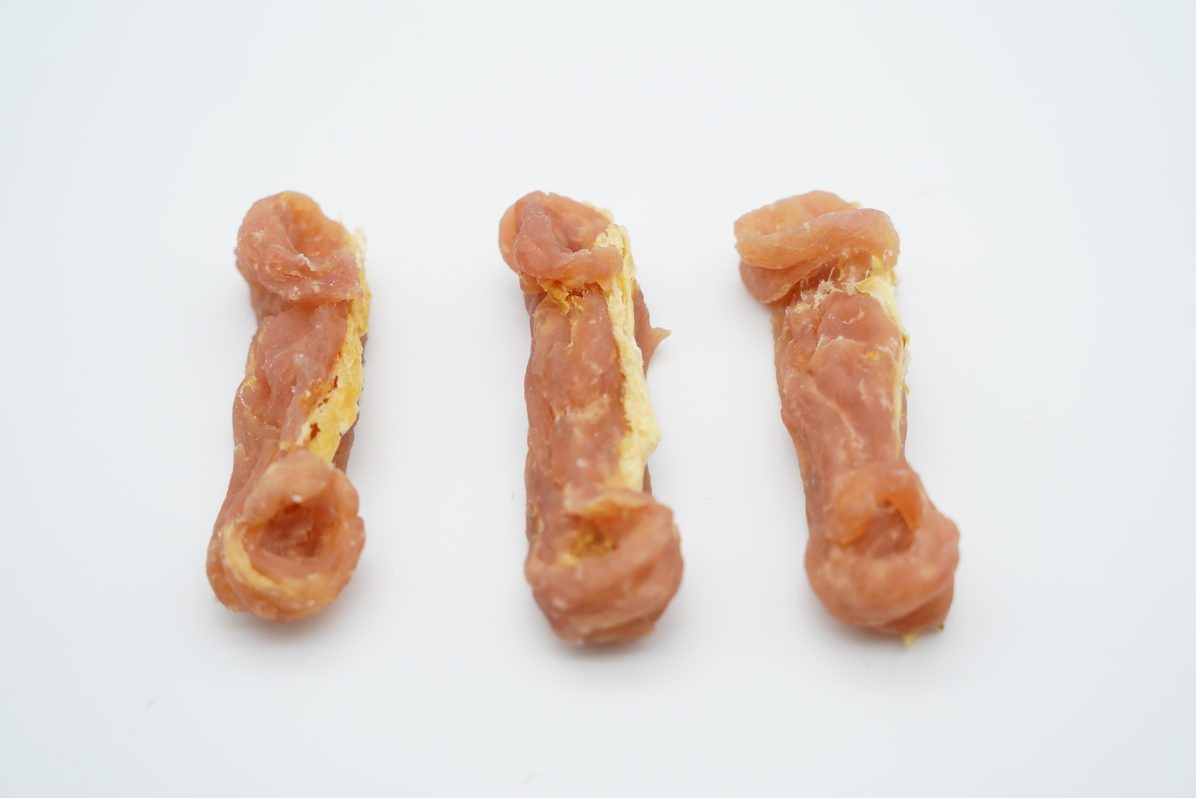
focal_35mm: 58
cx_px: 598
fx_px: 1923
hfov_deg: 34.5
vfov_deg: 23.4
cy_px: 399
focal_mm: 57.9
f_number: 5.6
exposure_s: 1/1250
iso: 2500
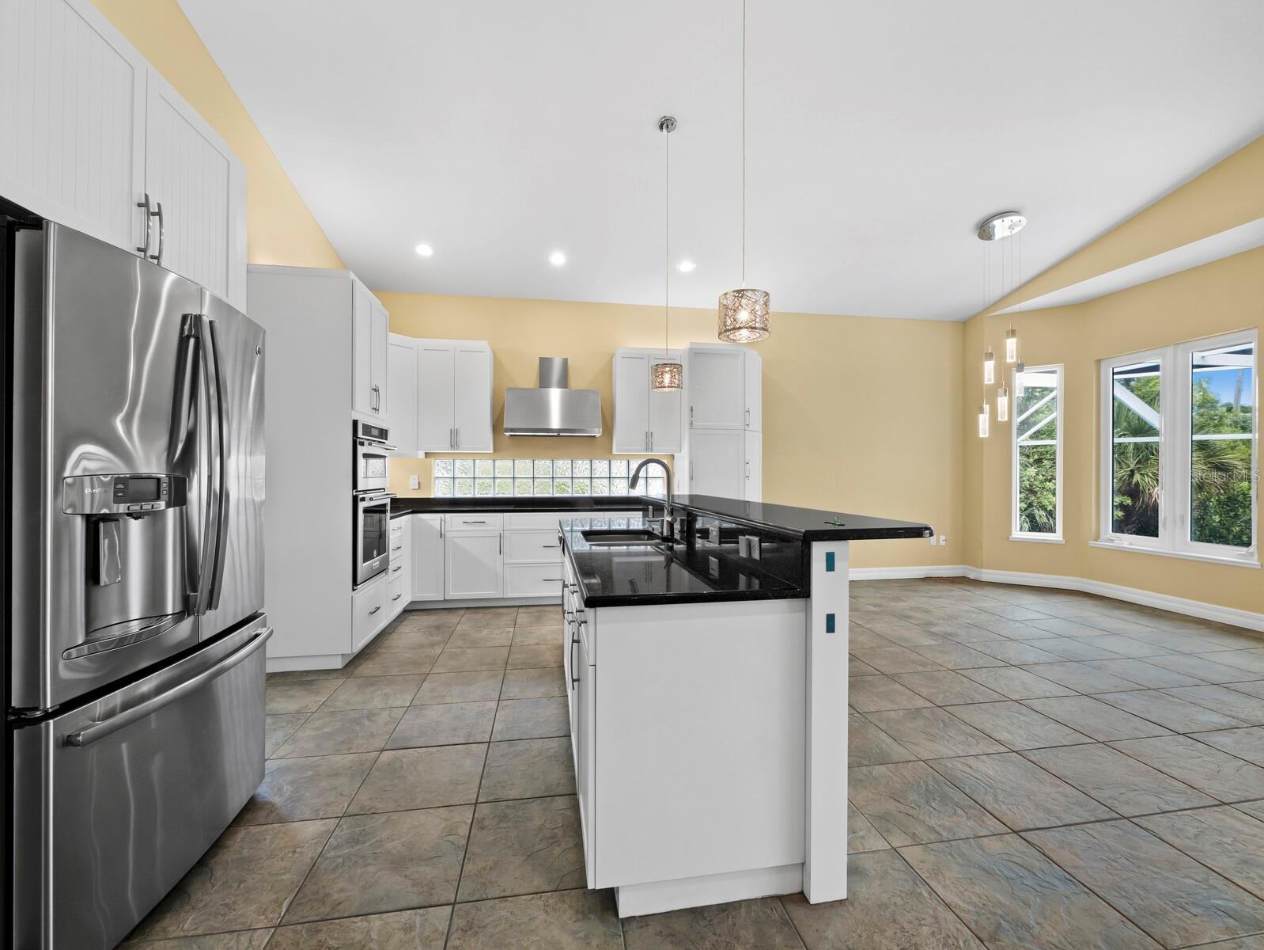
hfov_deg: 102.0
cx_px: 632
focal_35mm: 14
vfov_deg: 85.7
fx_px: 511
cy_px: 475
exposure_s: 1/2
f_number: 11
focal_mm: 7
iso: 400
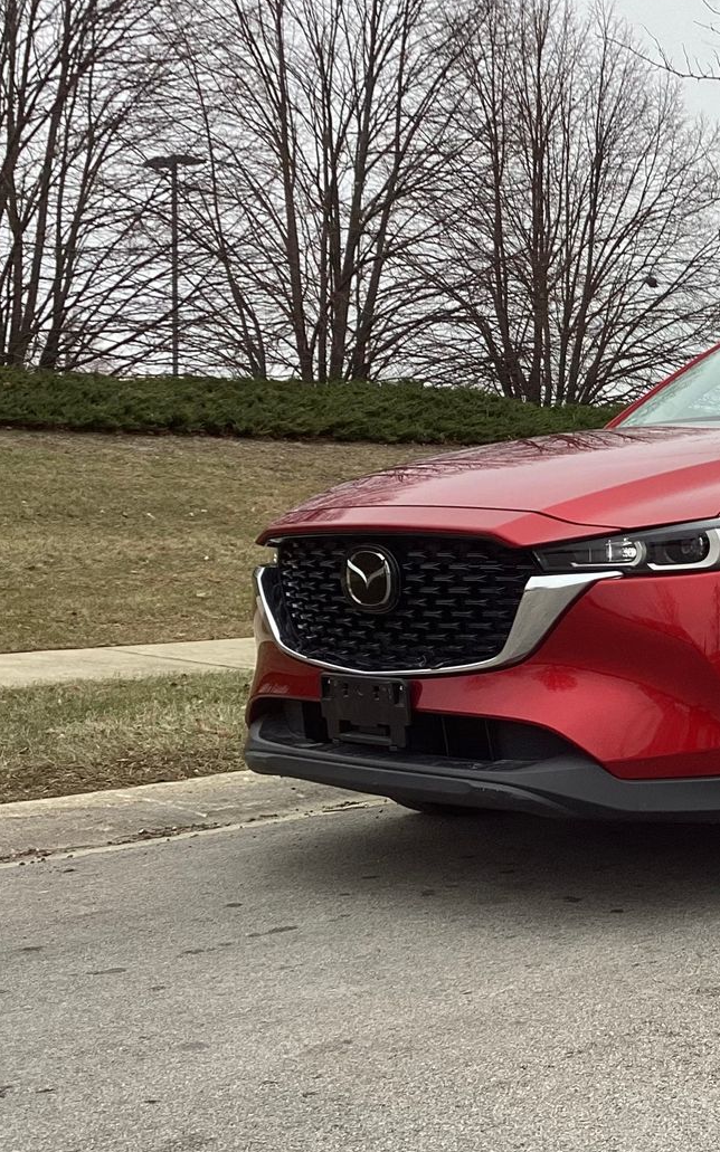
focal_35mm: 51
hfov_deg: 23.6
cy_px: 515
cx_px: 817
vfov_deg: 39.5
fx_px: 1602
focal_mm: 3.3
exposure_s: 1/120
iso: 25
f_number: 2.4
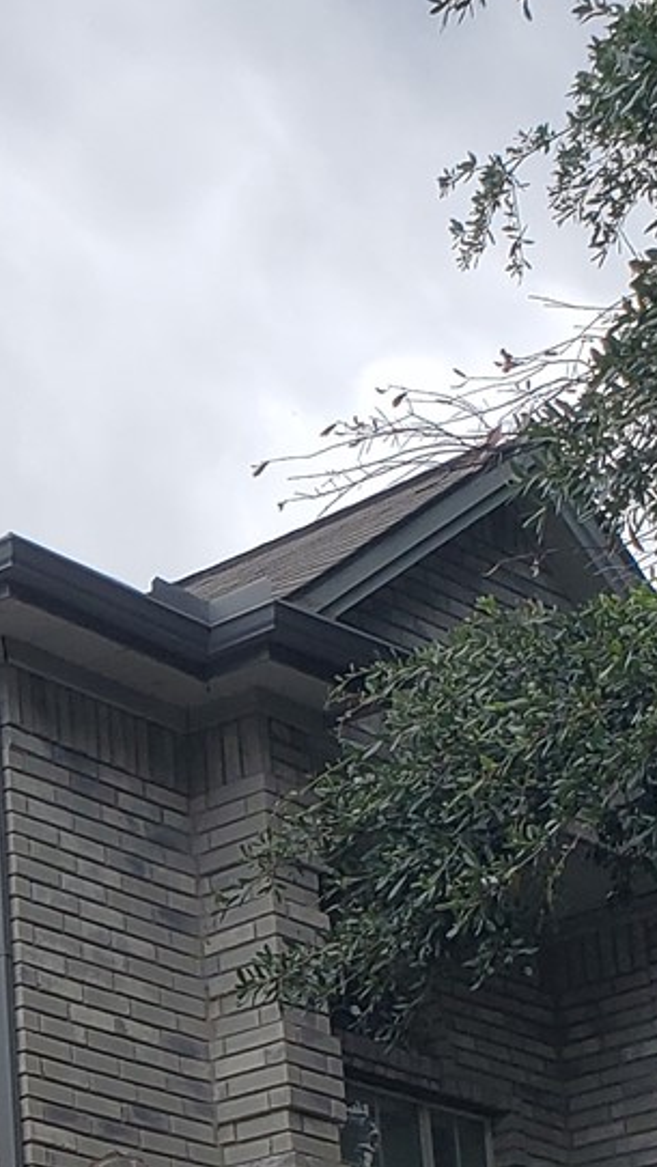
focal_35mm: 107
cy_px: 1219
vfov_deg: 19.3
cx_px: -349
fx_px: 3313
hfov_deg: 10.9
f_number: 2.4
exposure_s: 1/992
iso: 50
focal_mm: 4.3
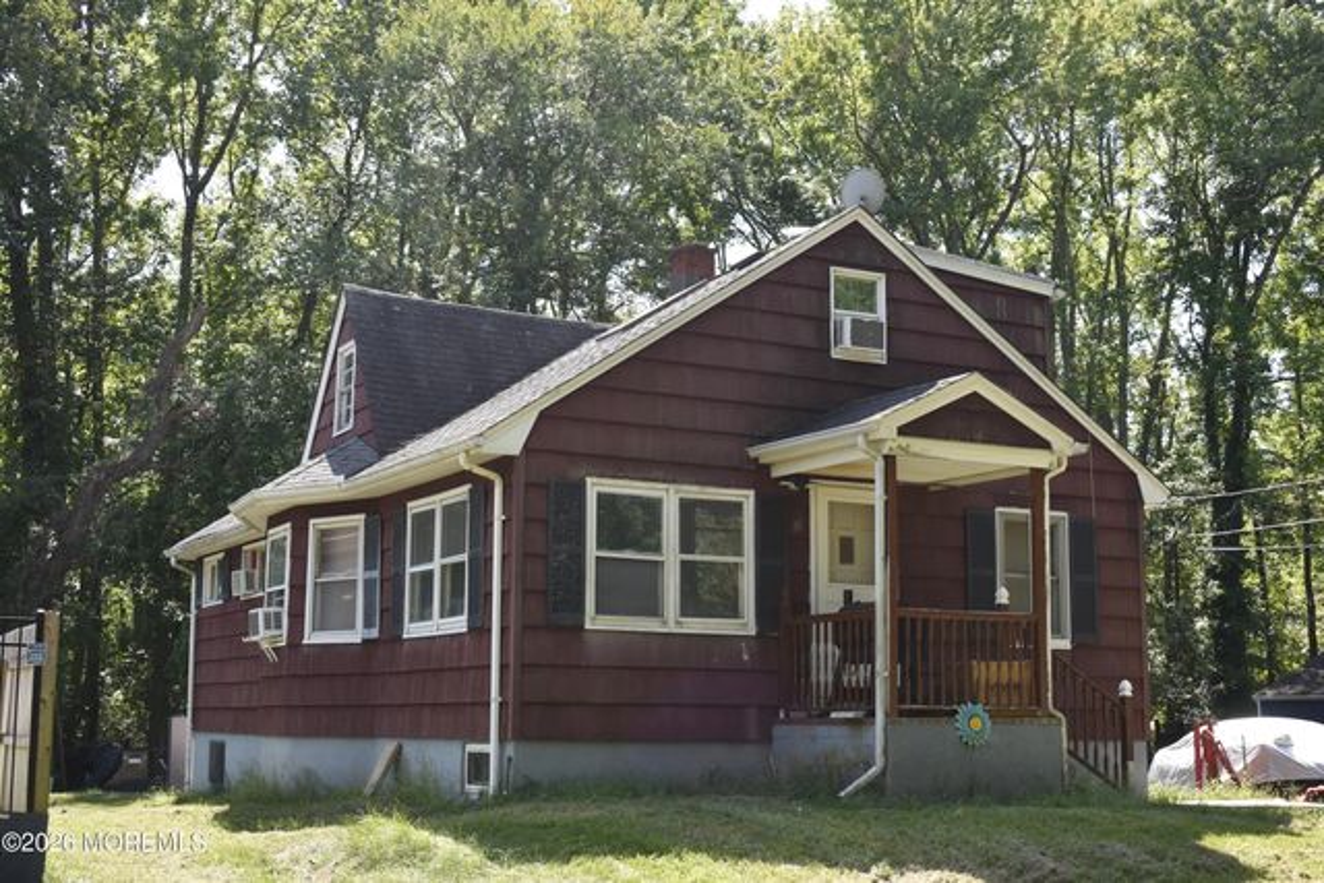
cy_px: 442
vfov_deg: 28.1
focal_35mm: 48
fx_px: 1766
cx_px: 662
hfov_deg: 41.1
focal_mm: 32
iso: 200
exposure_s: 1/250
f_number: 5.6
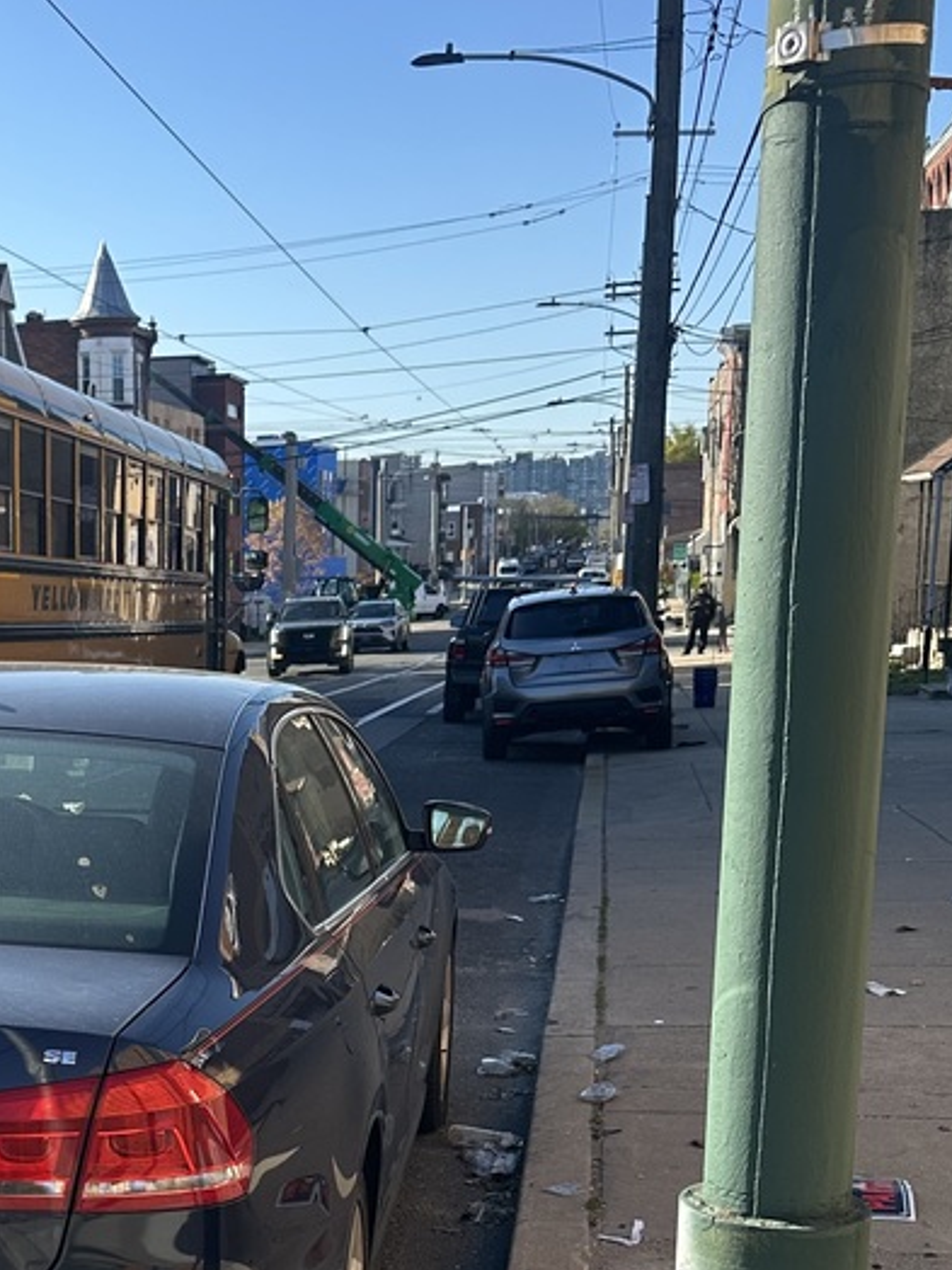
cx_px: 0
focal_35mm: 55
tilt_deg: -11.8
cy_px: 1064
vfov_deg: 33.6
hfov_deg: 25.3
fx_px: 2017
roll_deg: +1.0
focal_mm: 6.86
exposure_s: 1/2028
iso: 80
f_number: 1.78
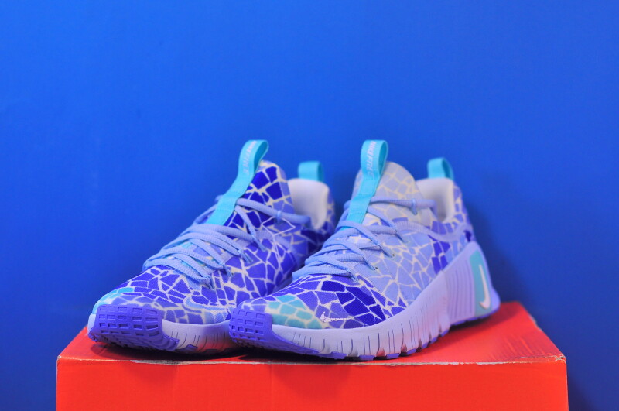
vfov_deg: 18.1
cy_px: 206
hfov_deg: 27.0
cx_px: 310
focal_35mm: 75
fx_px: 1288
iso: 250
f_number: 2.8
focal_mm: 50
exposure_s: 1/320
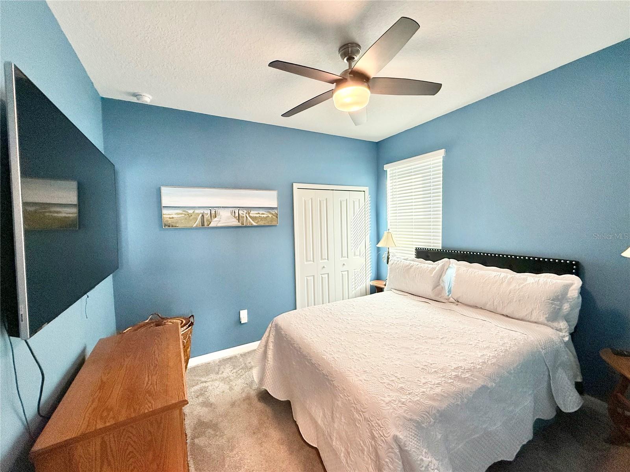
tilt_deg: -2.5
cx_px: 315
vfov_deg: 85.7
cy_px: 236
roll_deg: +1.7
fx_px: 255
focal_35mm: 14
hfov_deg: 102.1
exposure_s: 1/120
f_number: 2.2
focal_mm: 2.22
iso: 320
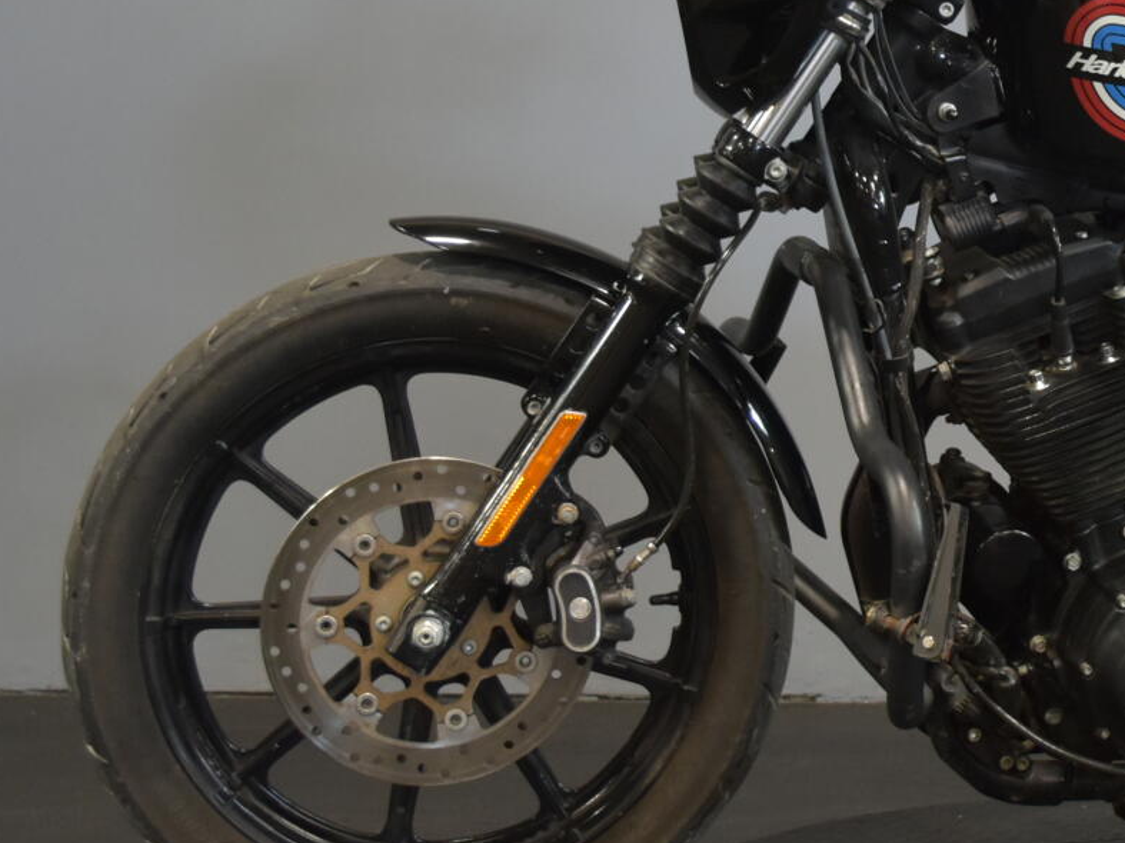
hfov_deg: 21.4
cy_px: 79
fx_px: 2860
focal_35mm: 88
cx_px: 1169
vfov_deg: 16.5
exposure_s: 1/30
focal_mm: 24
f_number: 4
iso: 1000
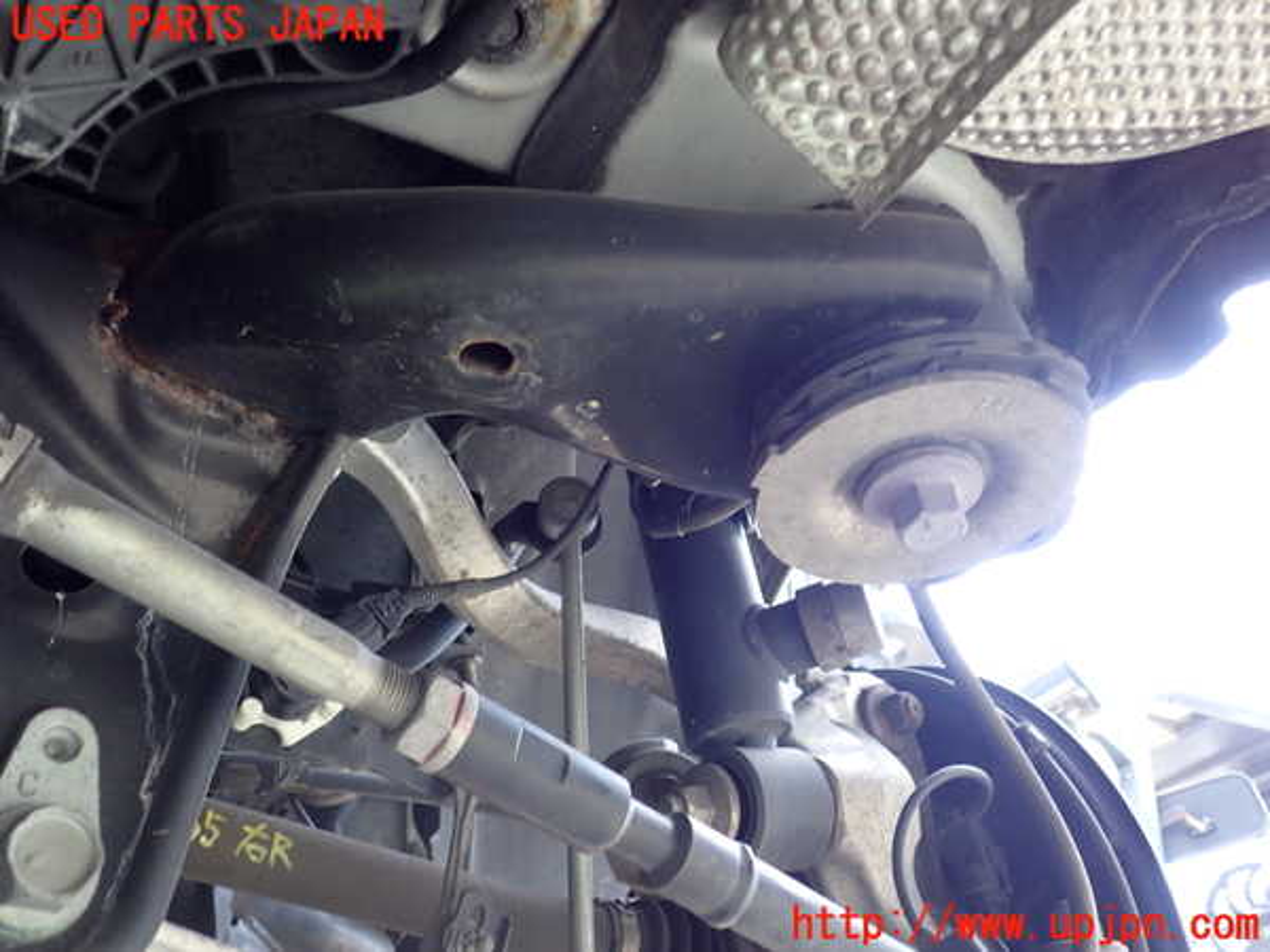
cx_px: 635
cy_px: 476
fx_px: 1101
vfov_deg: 46.8
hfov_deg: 60.0
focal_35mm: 30
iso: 200
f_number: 2.3
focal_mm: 5.4
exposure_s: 1/125
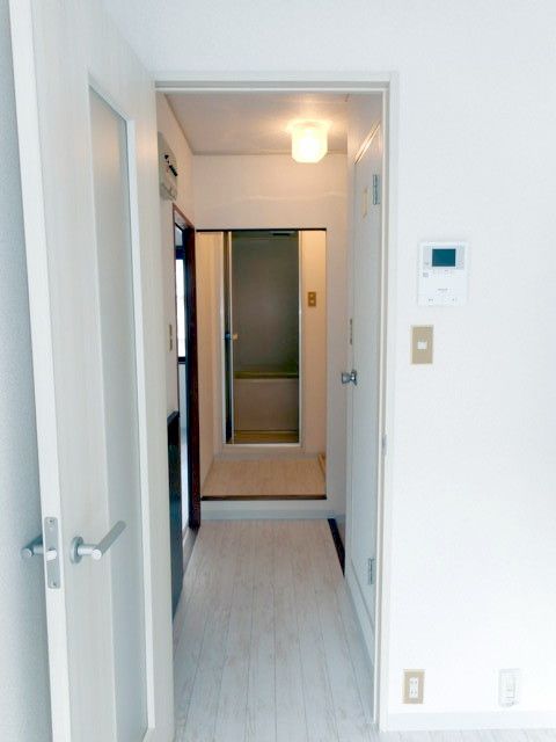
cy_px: 371
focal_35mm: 25
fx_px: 535
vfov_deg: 69.4
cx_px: 278
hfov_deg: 54.9
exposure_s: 1/40
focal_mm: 4.5
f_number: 3.7
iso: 80
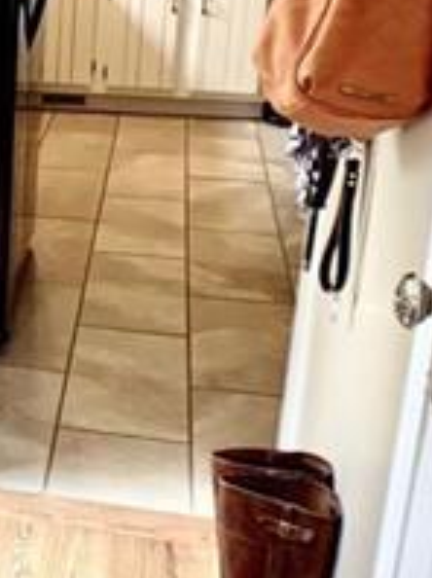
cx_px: -172
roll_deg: +0.3
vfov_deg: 19.5
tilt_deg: -19.6
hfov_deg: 13.9
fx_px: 1684
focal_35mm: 101
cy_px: 234
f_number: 1.8
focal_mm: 4.25
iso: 50
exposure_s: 1/60
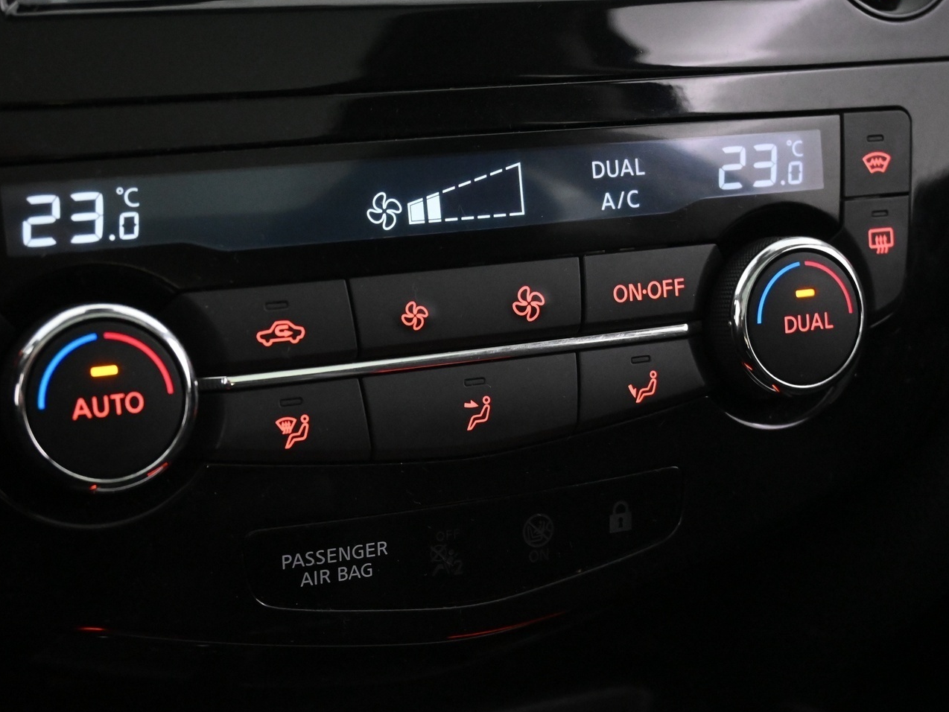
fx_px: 1508
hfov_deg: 34.9
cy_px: 395
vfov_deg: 26.6
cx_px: 406
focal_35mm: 55
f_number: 4.8
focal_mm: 30
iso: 5600
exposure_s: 1/50
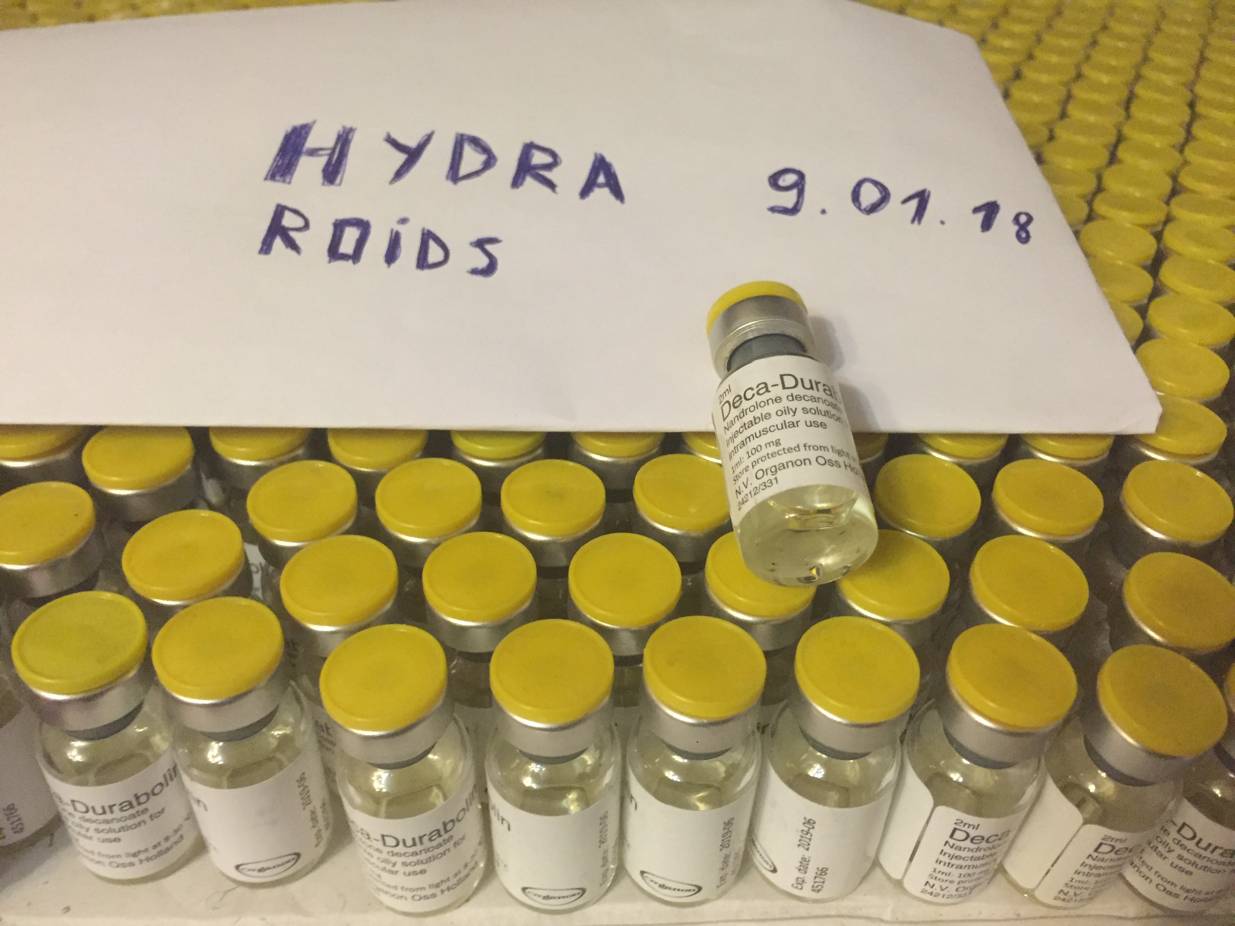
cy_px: 463
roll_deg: -0.9
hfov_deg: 61.7
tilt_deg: -37.7
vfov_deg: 48.2
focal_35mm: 29
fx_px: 1035
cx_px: 618
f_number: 2.2
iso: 320
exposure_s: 1/17
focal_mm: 4.15
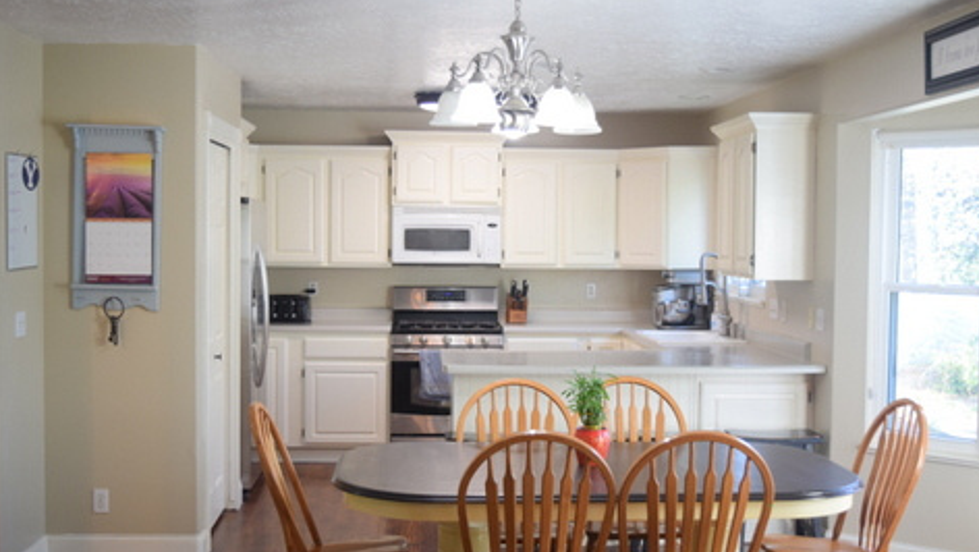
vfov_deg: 24.2
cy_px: 295
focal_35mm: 50
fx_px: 1286
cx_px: 494
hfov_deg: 41.7
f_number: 4.2
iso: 800
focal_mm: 31
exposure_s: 1/60
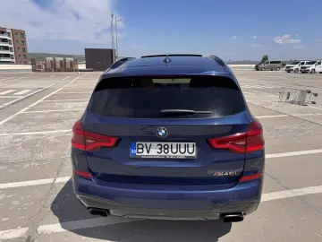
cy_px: 121
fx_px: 223
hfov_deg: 71.6
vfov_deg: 56.8
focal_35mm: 24
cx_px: 161
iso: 80
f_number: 1.78
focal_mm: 6.76
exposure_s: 1/6410
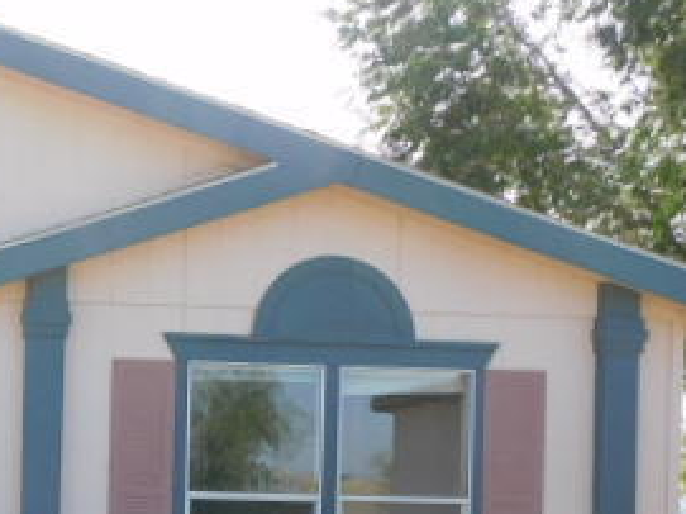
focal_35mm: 78
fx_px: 1545
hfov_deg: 23.4
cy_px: 511
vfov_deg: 18.4
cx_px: -76
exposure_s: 1/640
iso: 125
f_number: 3.6
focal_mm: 5.9
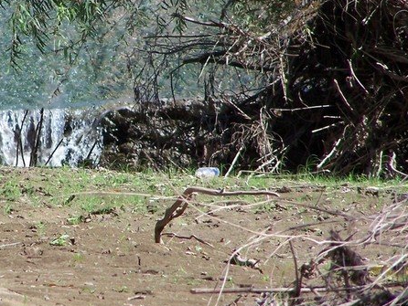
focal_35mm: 786
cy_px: 136
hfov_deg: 2.5
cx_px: 83
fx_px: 9269
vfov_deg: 1.9
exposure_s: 1/400
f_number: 3.7
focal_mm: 63
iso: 64
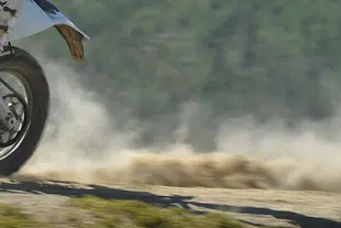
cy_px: -89
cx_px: 26
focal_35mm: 754
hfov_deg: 2.7
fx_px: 7145
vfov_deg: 1.8
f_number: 8
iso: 100
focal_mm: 195
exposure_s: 1/250
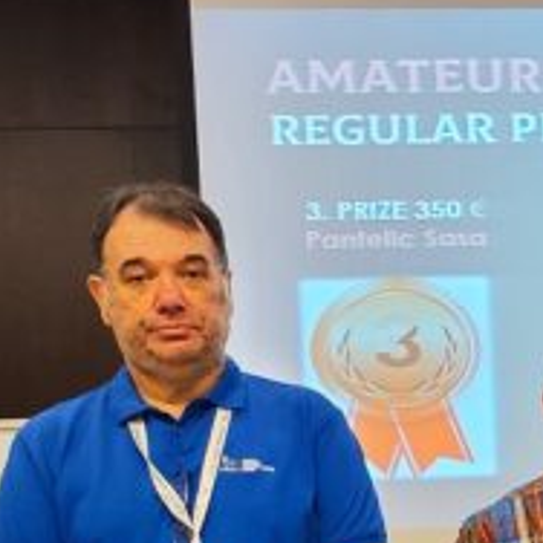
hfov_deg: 18.7
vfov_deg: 20.0
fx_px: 1473
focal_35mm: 83
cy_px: 583
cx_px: 783
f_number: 1.69
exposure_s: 1/100
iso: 370
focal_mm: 7.01
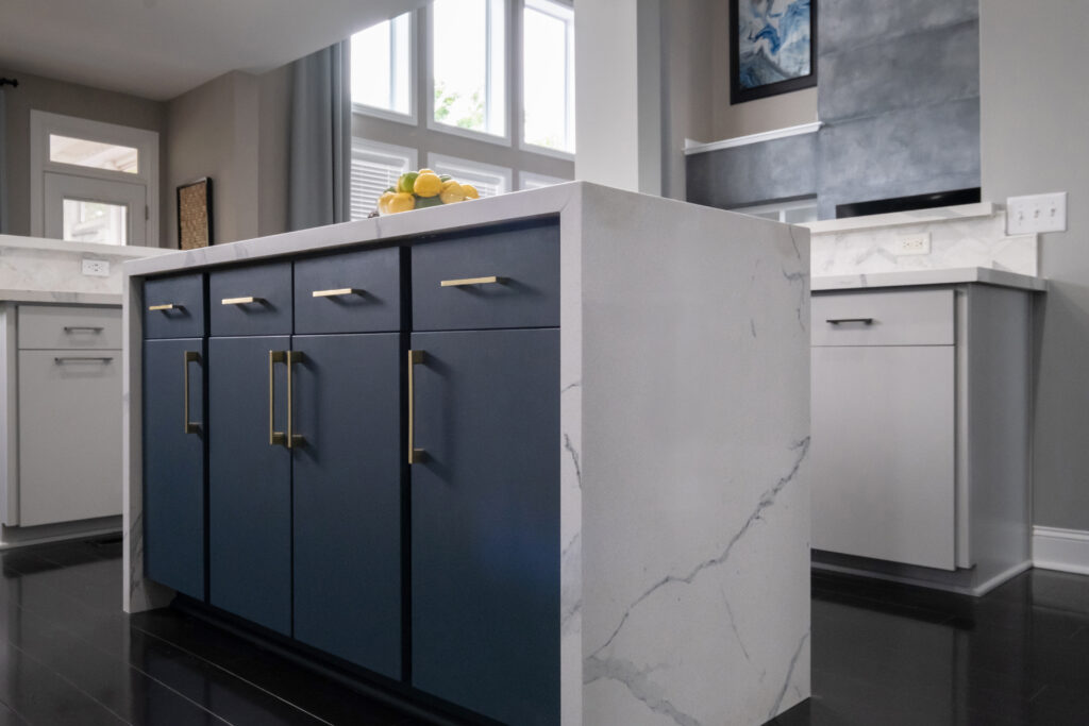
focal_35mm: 29
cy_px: 363
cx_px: 544
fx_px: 877
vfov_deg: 45.0
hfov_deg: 63.7
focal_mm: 19.1
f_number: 11
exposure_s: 1/30
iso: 1250
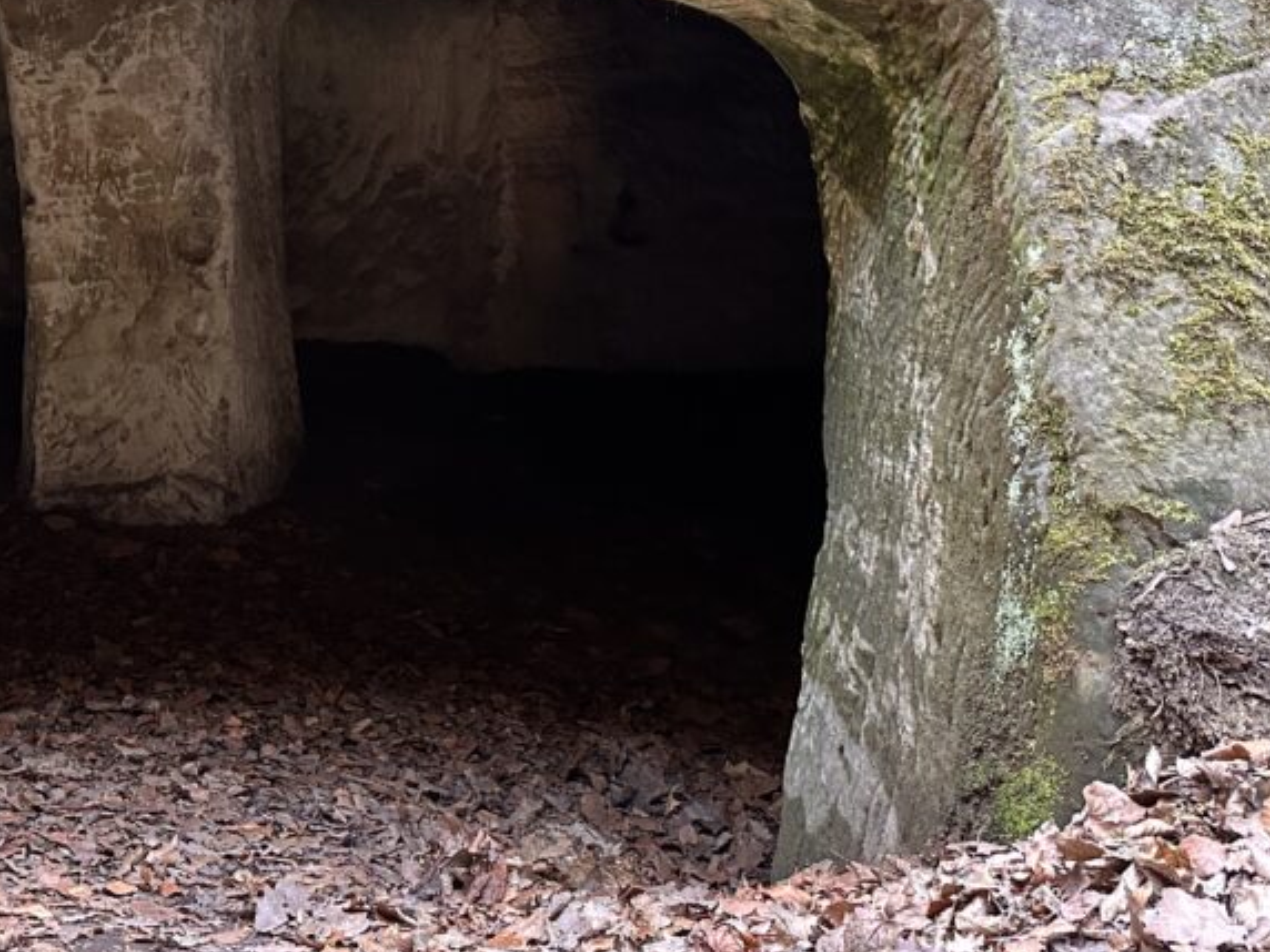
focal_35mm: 43
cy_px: 253
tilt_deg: -5.3
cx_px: 169
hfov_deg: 41.0
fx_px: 1578
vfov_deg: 33.0
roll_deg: -1.5
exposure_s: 1/60
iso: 640
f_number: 1.78
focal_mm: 6.86
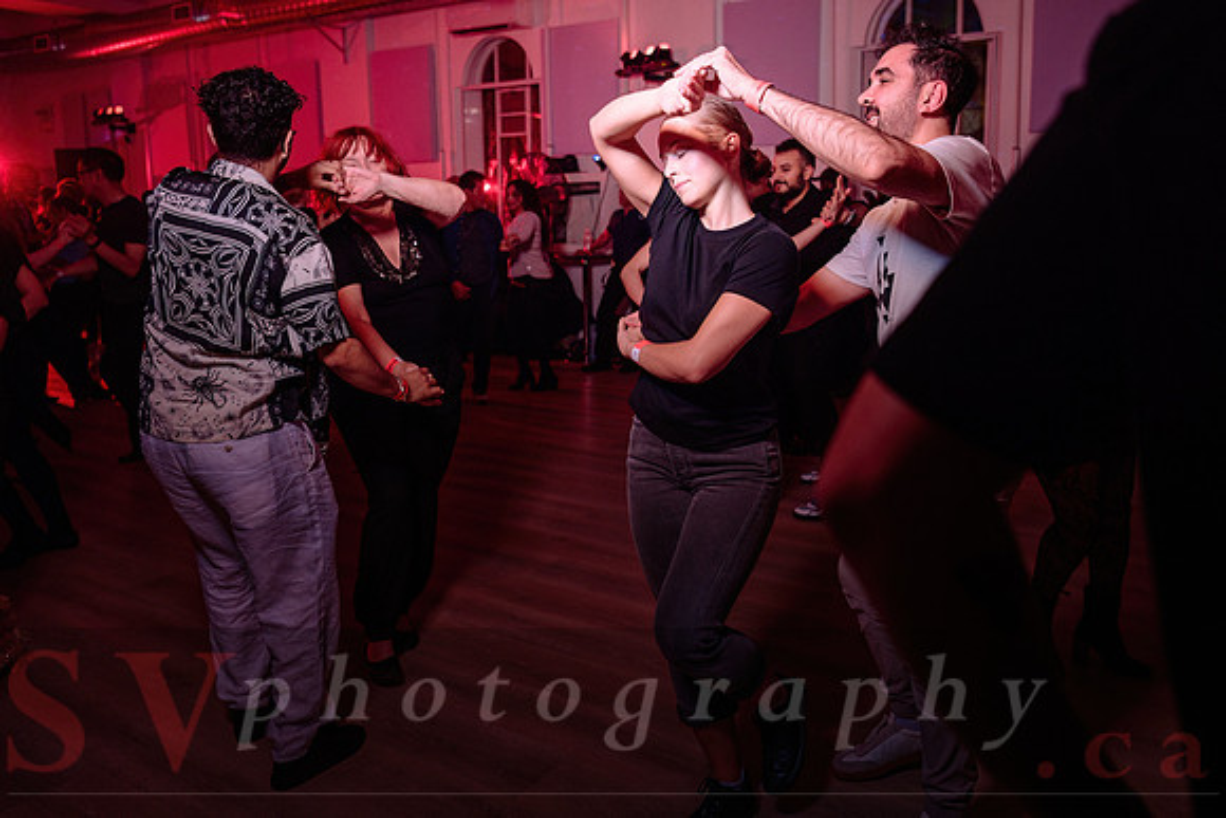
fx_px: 1018
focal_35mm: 30
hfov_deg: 61.8
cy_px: 348
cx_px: 705
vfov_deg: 43.7
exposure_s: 1/100
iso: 800
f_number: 3.2
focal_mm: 26
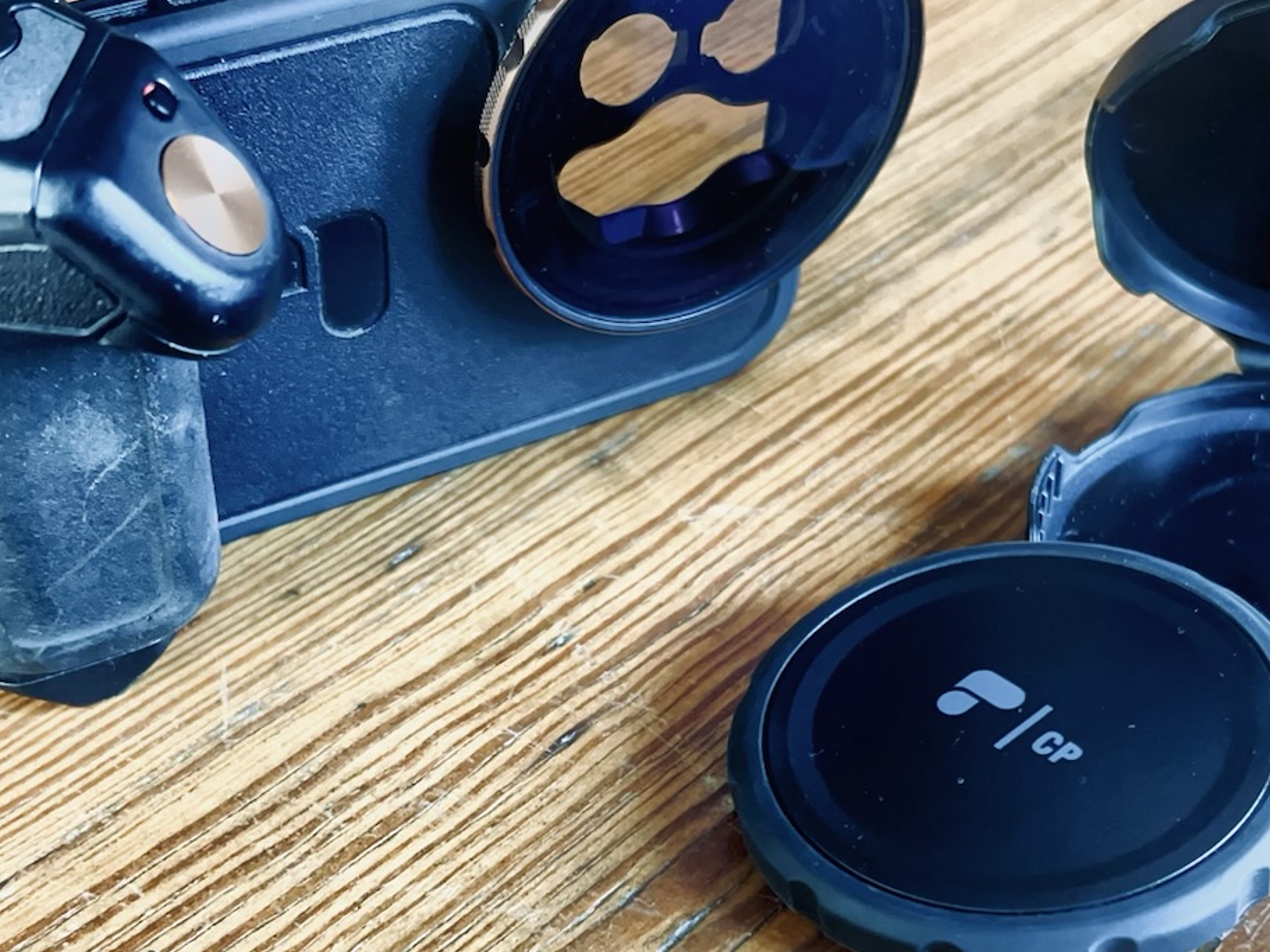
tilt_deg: -46.0
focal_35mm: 57
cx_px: 639
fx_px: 2091
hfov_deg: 33.8
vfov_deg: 25.4
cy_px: 700
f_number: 1.5
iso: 400
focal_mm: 5.7
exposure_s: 1/25
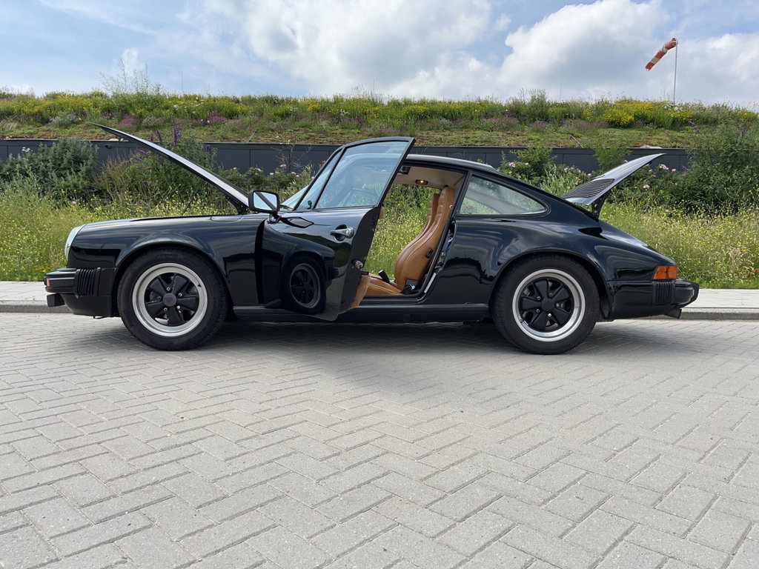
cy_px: 284
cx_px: 380
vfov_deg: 53.1
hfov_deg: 67.3
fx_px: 570
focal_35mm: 26
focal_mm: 5.1
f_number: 1.6
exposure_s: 1/2463
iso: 50
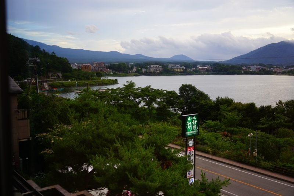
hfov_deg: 54.4
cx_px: 147
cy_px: 98
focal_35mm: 35
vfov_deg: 37.9
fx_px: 286
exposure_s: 1/60
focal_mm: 35
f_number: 4
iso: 160
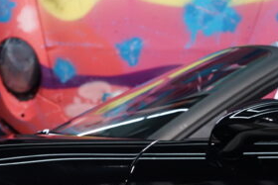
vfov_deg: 9.8
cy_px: 184
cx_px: -15
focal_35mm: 139
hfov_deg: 14.4
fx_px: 1075
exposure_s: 1/80
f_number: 3.2
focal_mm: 50.8
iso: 1000
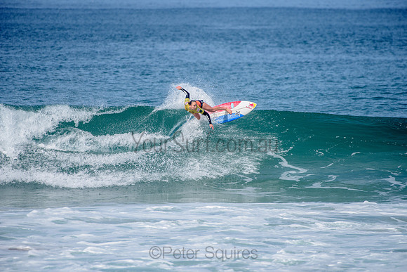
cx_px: 204
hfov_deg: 4.1
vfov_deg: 2.8
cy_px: 136
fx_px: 5654
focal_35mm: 500
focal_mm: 500
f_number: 6.3
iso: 250
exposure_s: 1/2500
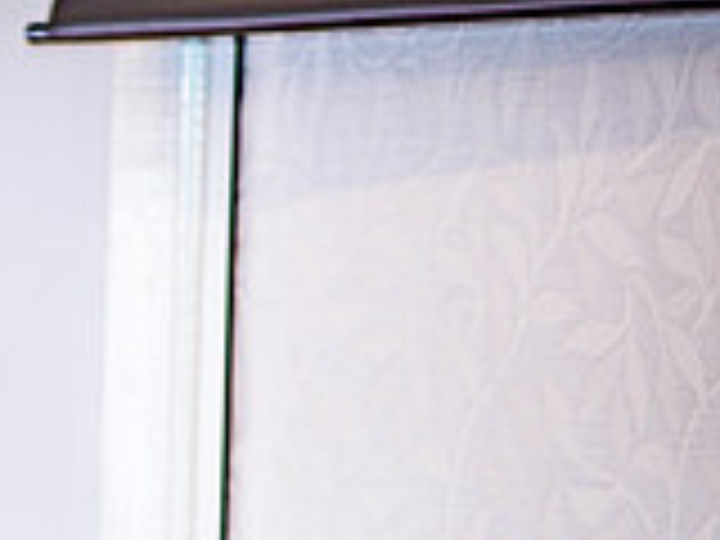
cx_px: -562
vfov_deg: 4.1
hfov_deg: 5.4
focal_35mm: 365
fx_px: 7592
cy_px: 830
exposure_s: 1/125
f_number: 1.8
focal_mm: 105
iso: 160
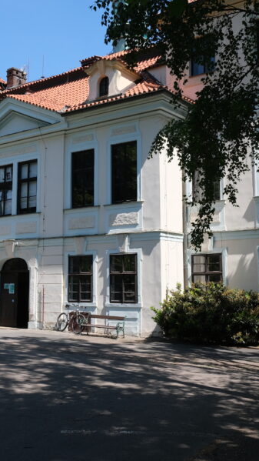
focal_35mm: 43
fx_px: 525
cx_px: 134
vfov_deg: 47.3
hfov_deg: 27.7
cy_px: 207
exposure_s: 1/480
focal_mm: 16
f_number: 7.1
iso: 320
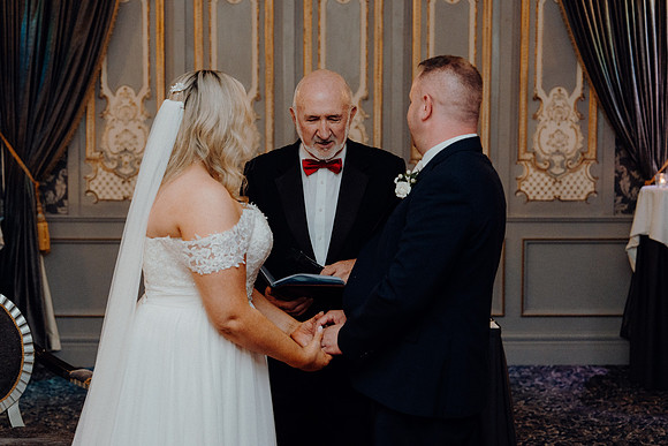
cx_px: 334
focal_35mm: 70
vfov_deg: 19.5
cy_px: 223
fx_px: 1299
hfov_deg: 28.8
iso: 2500
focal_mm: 70
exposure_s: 1/160
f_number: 3.5
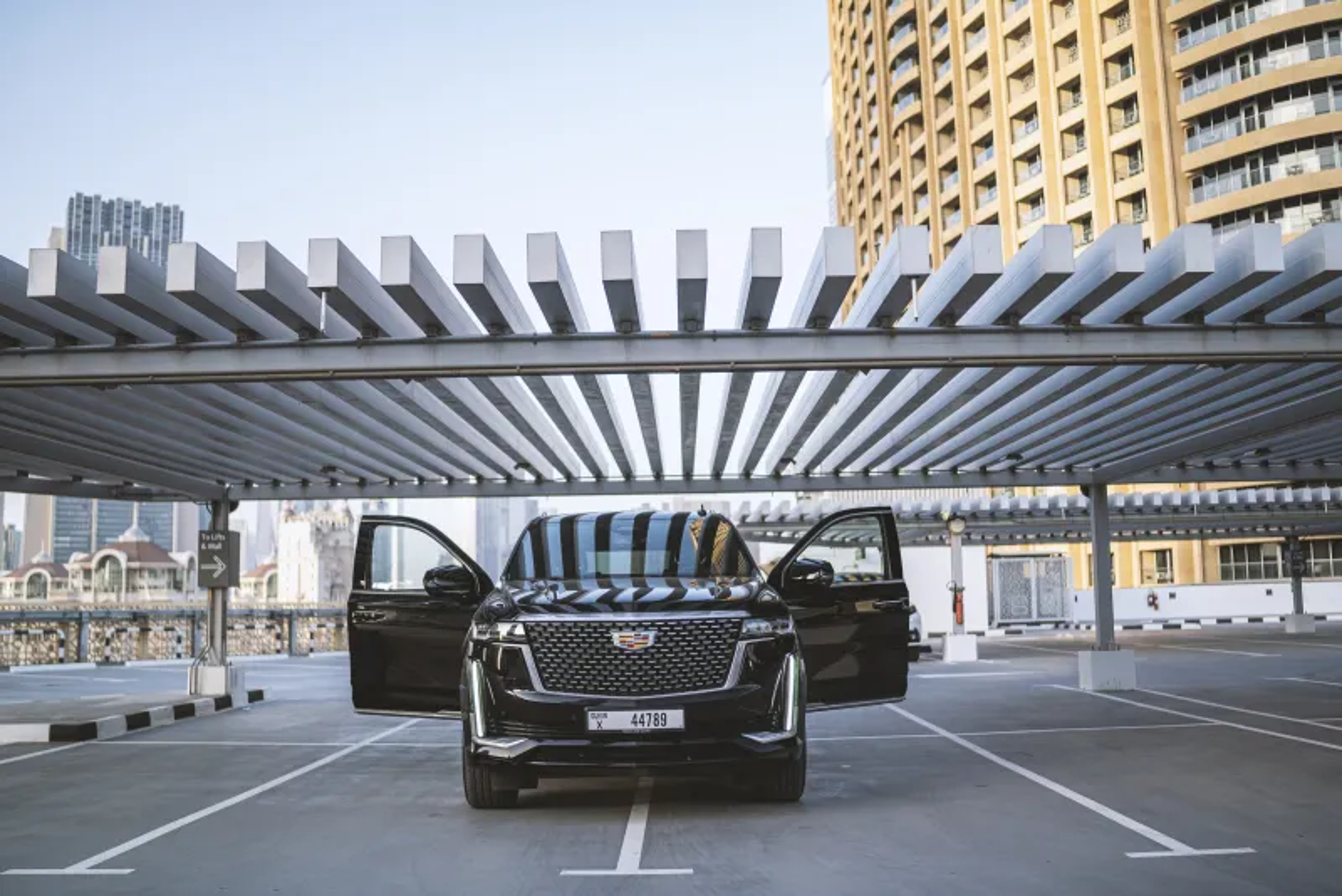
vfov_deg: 37.9
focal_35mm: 35
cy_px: 448
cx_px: 671
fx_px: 1305
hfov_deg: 54.4
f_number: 1.4
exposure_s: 1/125
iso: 100
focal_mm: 35
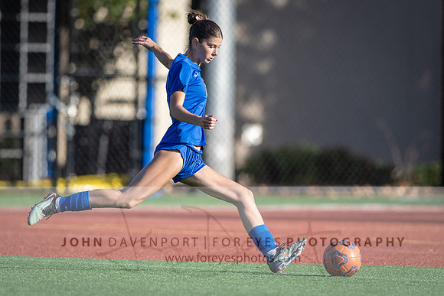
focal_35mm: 700
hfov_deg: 2.9
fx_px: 8629
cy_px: 106
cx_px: 170
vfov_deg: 2.0
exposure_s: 1/2000
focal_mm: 400
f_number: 2.8
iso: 180
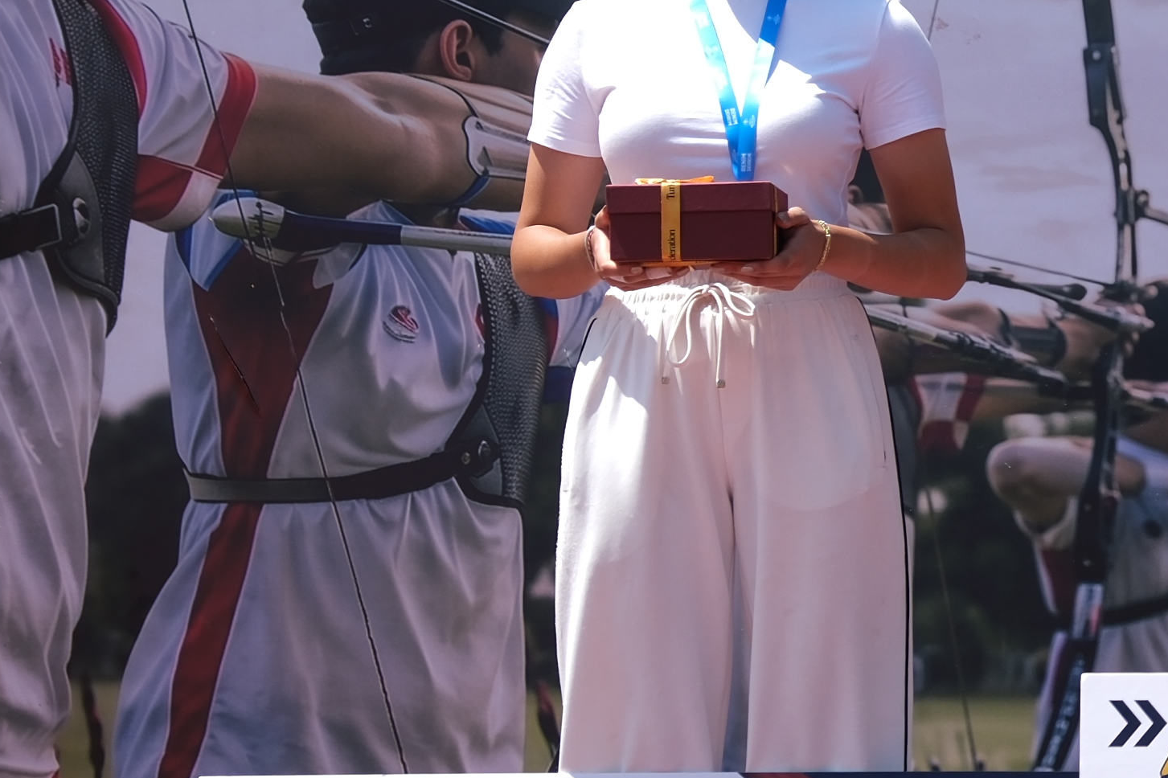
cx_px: 1764
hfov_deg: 8.8
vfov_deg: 6.0
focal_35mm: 228
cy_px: 308
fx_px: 7395
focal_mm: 50
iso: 125
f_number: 4.5
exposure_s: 1/800
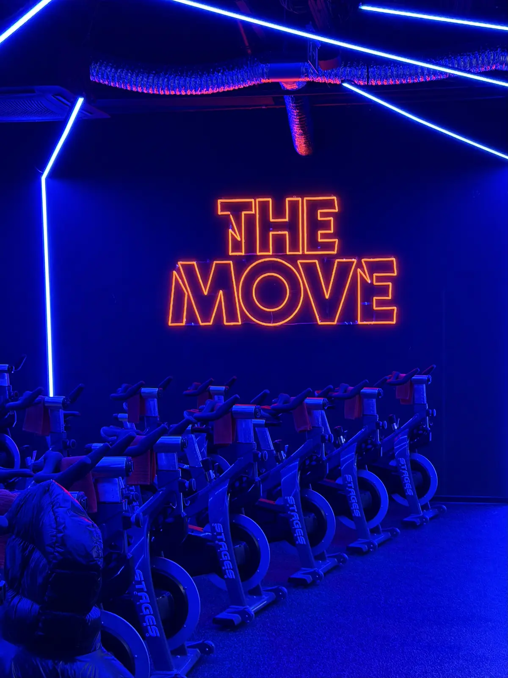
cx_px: 254
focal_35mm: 48
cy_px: 339
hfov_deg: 30.3
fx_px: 939
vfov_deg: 39.7
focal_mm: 6.76
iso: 640
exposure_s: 1/25
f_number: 1.78
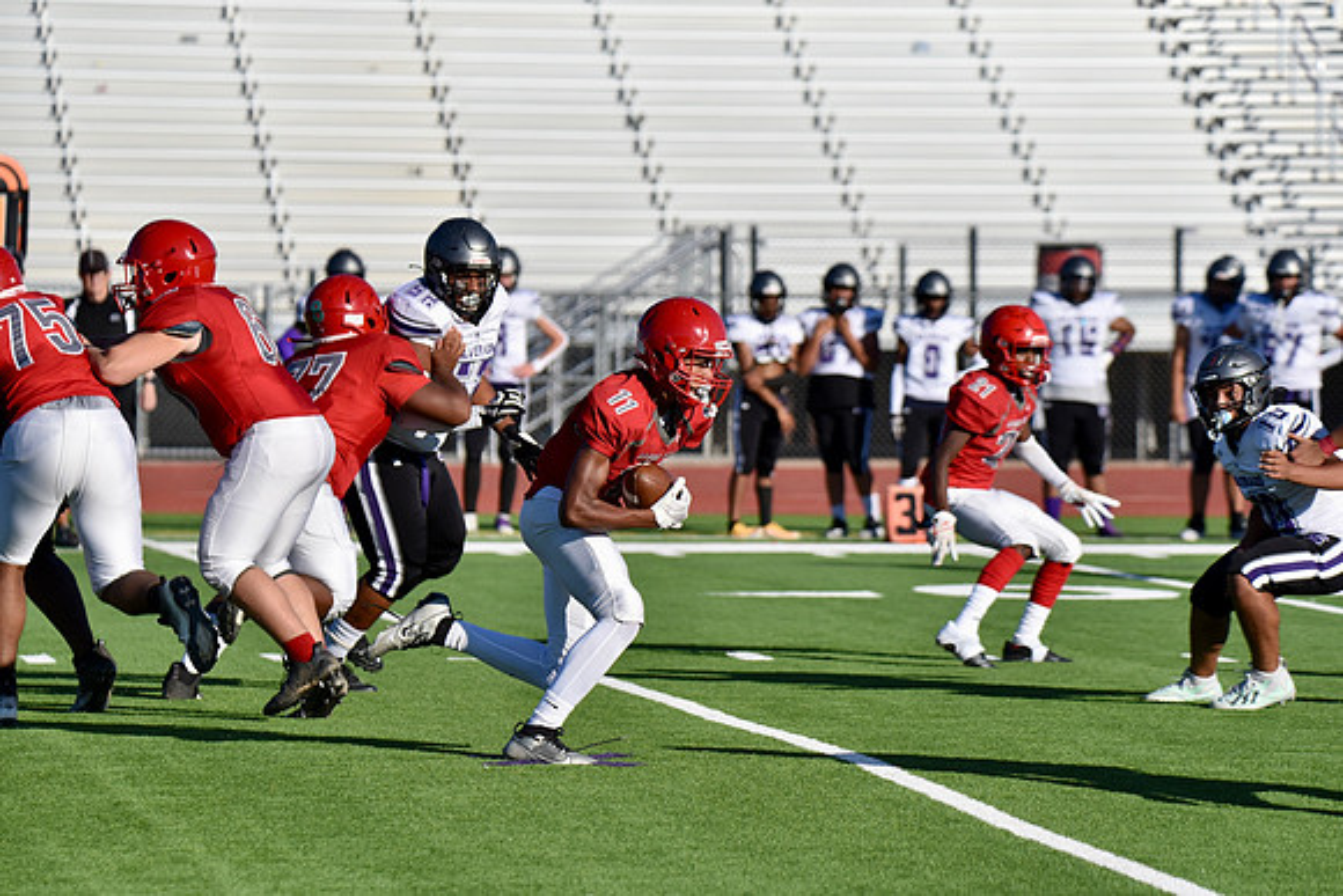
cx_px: 672
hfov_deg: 8.6
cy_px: 448
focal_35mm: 240
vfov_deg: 5.7
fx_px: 8955
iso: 500
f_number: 5.6
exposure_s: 1/4000
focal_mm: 240
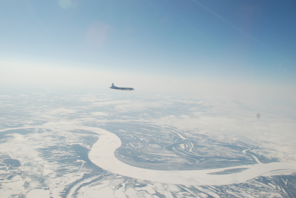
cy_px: 99
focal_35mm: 30
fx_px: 247
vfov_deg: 43.7
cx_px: 148
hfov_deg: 61.9
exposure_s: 1/400
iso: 100
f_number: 10
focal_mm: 20
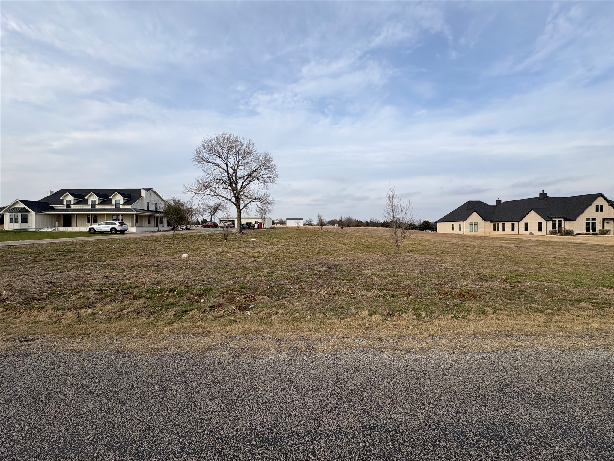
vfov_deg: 85.7
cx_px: 307
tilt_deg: -0.5
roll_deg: +0.4
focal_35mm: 14
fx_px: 248
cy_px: 230
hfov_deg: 102.1
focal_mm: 2.22
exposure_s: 1/1143
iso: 40
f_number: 2.2
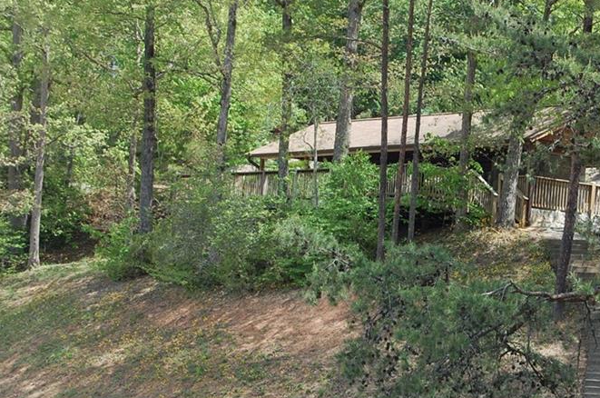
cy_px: 221
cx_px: 420
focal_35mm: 128
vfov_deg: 10.7
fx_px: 2125
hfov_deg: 16.0
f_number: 6.3
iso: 200
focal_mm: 55
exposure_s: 1/160
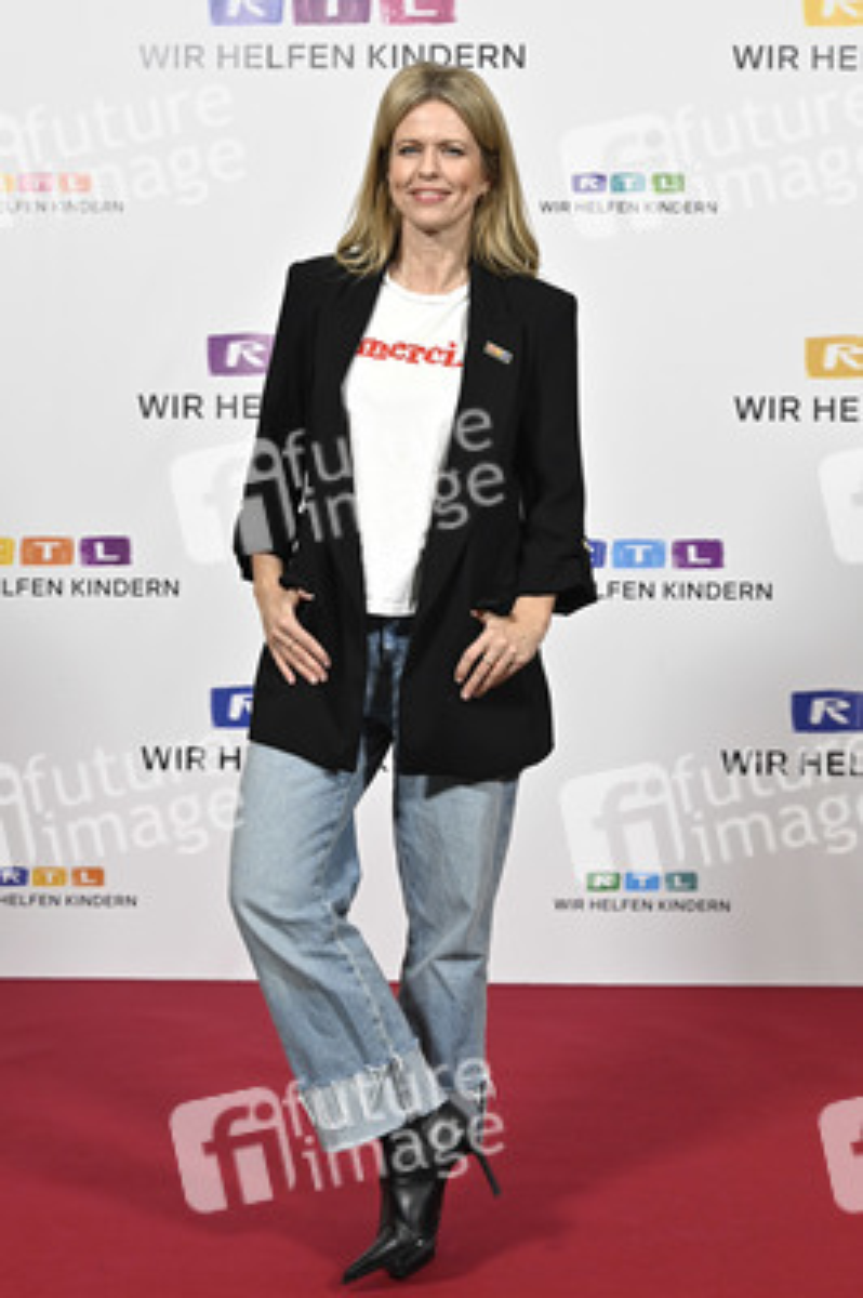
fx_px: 1981
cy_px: 649
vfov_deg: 36.3
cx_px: 432
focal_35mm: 55
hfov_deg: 24.6
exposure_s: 1/320
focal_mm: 55
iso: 1000
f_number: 4.5
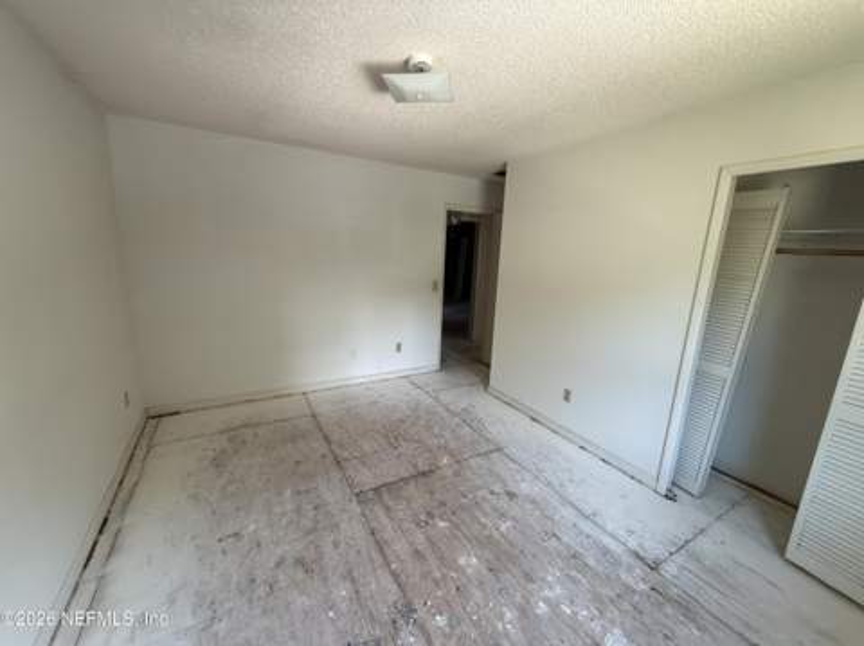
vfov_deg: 85.6
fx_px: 349
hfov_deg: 102.1
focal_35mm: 14
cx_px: 432
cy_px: 323
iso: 200
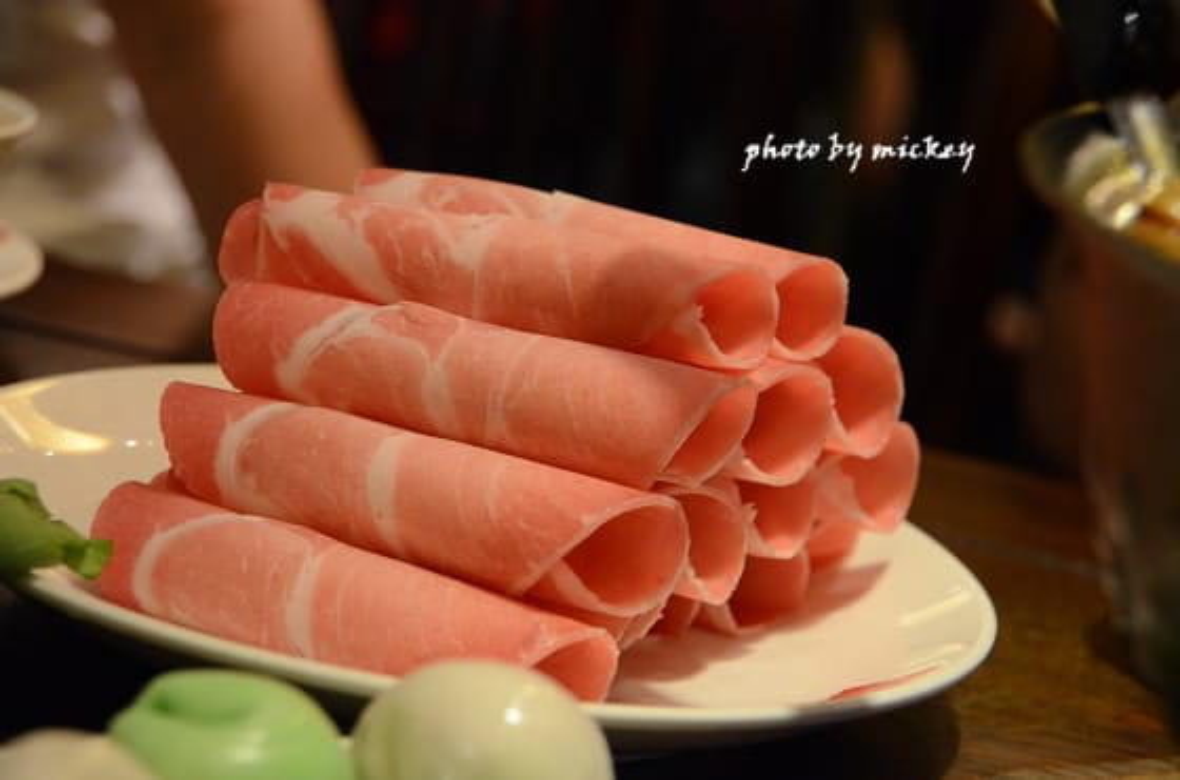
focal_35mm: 105
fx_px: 3432
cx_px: 590
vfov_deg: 13.0
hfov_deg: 19.5
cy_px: 390
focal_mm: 70
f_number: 5.3
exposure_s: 1/15
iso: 2500
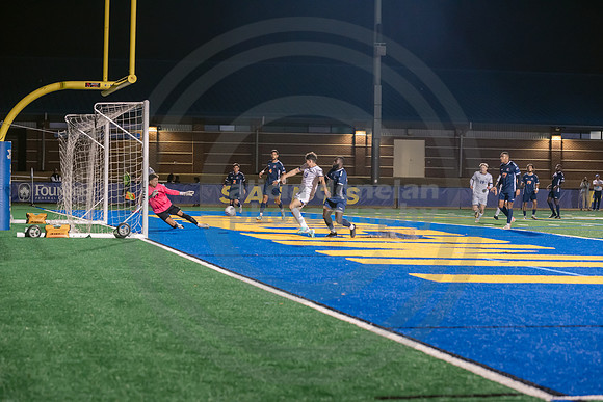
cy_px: 201
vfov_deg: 13.7
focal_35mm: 100
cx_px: 302
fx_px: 1675
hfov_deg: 20.4
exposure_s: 1/400
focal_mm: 100
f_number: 4
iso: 3200
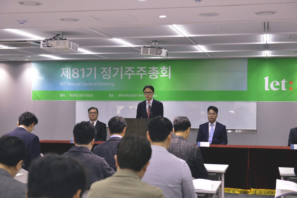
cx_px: 148
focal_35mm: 62
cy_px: 99
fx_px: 512
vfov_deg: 21.9
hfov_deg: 32.4
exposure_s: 1/60
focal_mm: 62
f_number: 4.5
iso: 1400
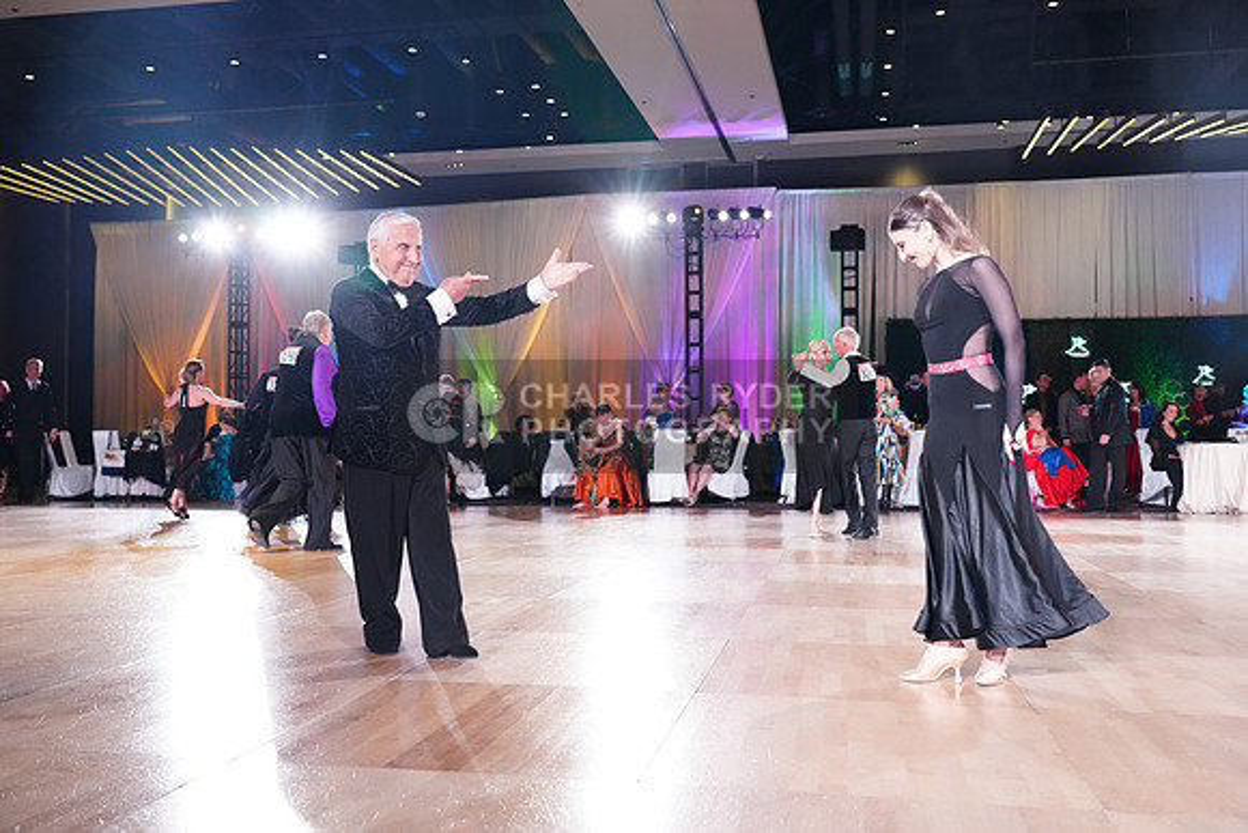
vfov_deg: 41.1
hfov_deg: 58.7
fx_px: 1110
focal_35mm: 32
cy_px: 416
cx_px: 624
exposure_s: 1/320
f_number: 4
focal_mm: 32
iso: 4000
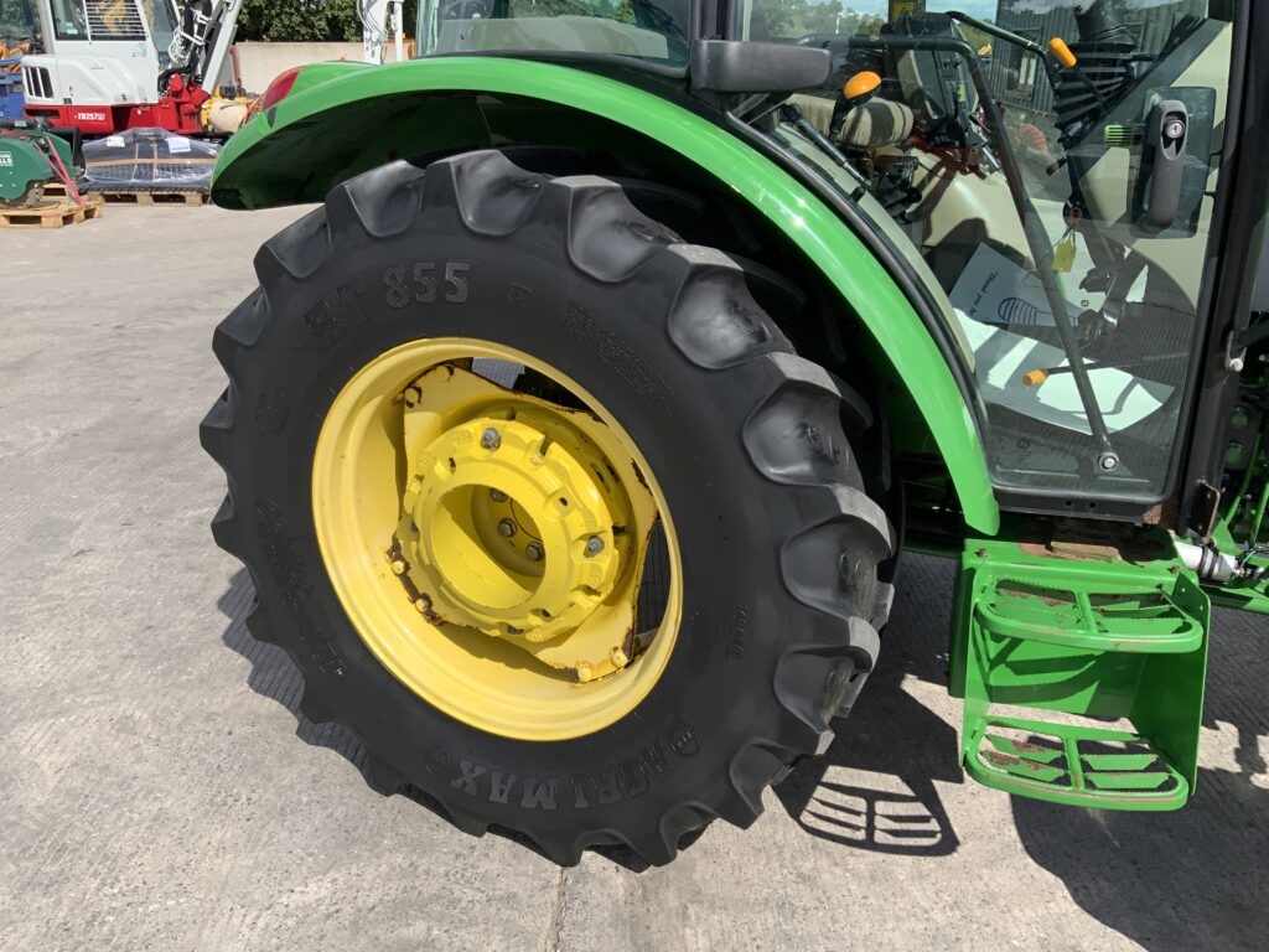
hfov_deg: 61.7
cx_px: 634
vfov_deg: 48.2
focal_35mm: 29
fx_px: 1063
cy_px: 476
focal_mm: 3
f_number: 1.8
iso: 16
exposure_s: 1/1786
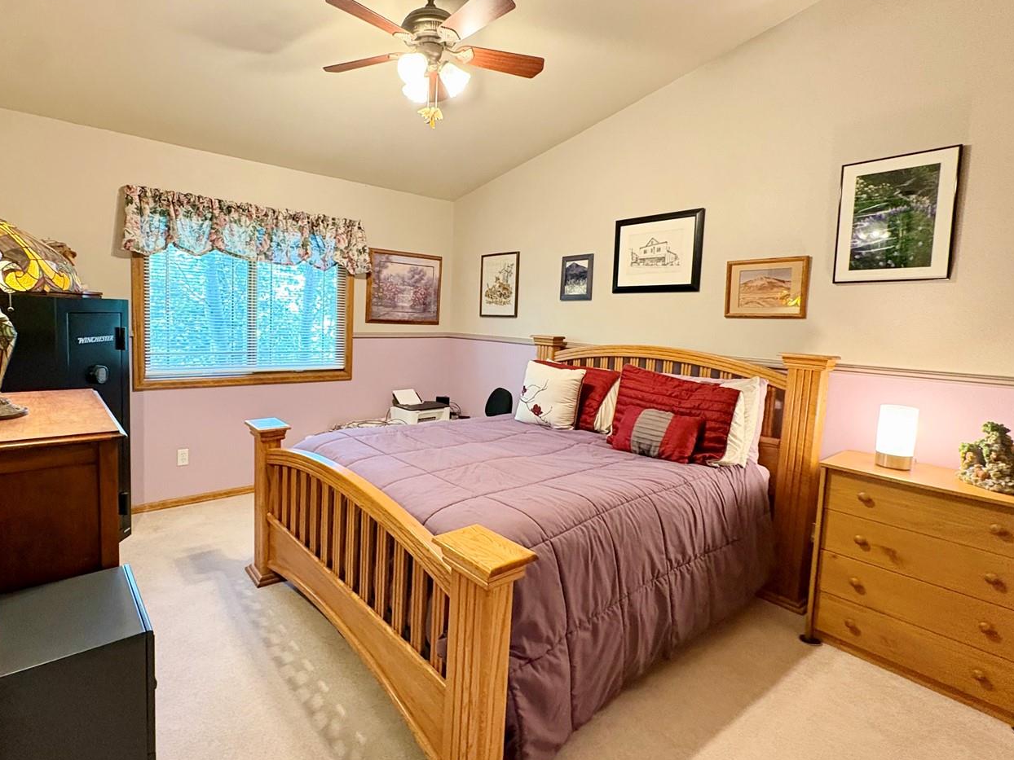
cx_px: 437
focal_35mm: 18
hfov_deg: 87.2
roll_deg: -1.9
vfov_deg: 71.5
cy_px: 358
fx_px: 527
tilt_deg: -4.7
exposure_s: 1/40
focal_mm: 2.22
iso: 640
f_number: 2.2
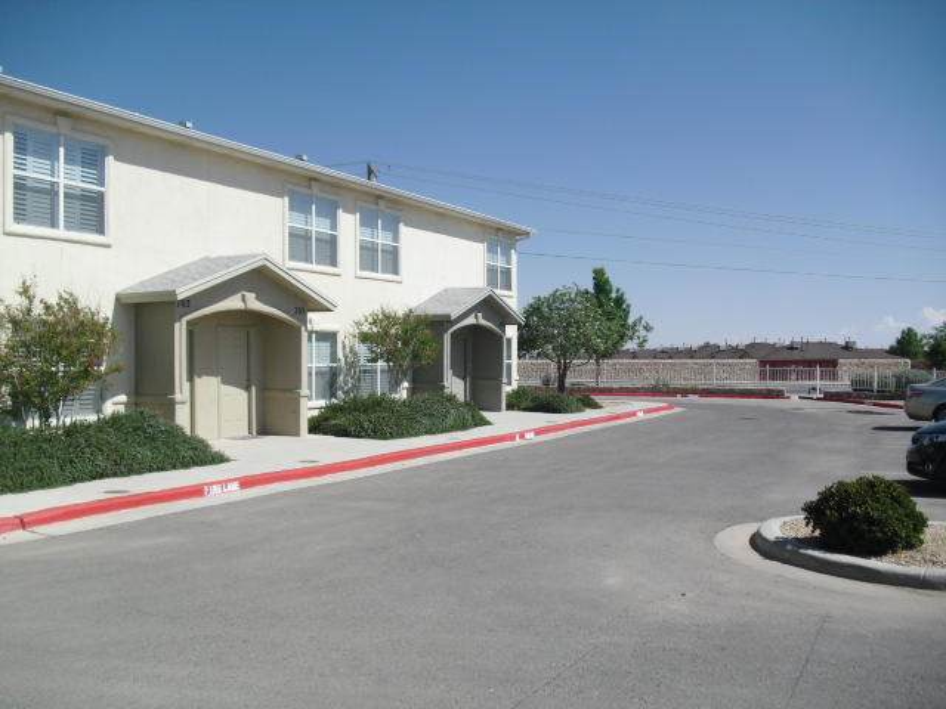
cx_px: 473
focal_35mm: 36
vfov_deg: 39.7
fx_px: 984
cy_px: 354
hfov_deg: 51.4
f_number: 7.8
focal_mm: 6.3
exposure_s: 1/250
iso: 80
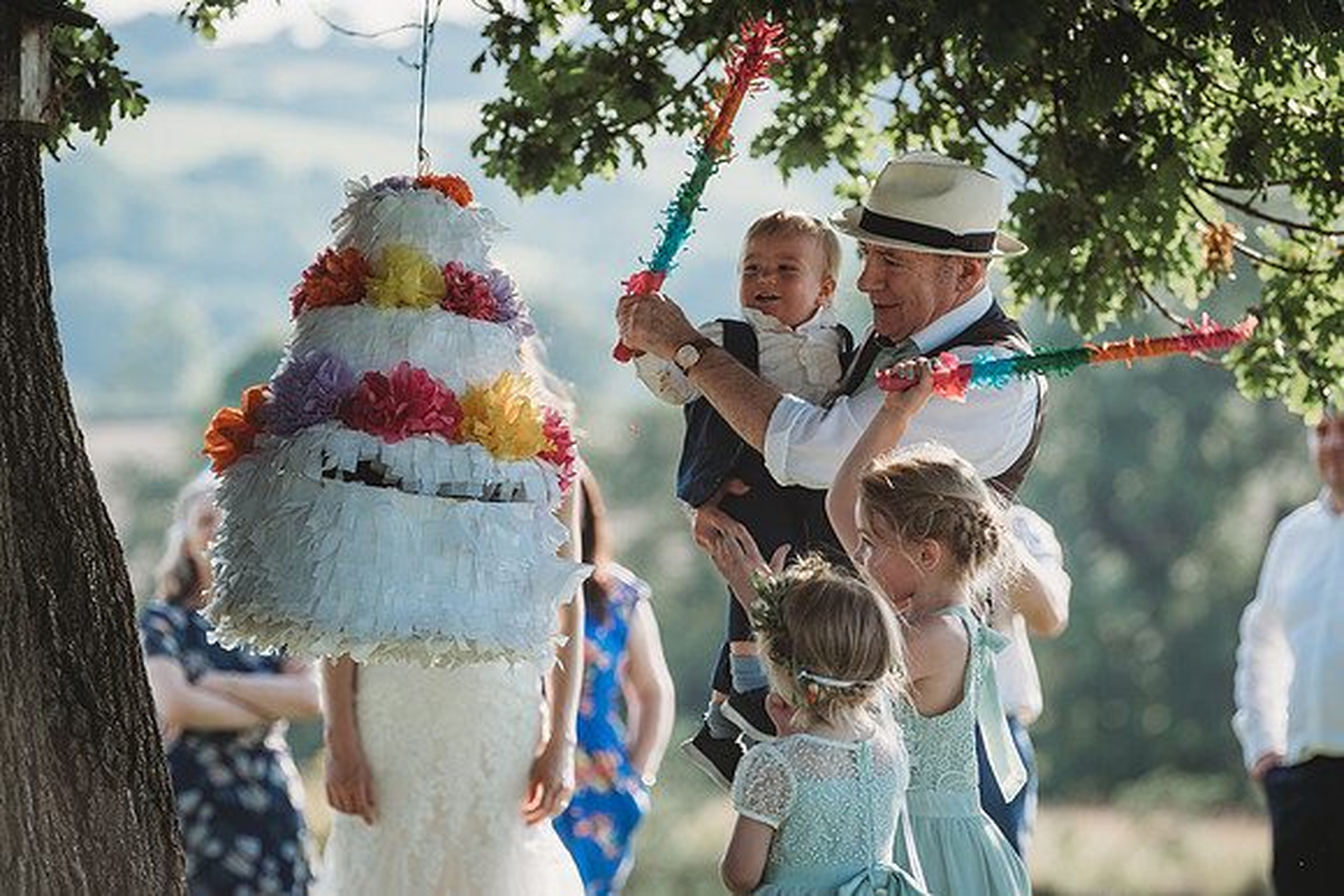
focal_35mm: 203
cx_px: 672
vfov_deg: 6.8
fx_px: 7568
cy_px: 448
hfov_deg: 10.1
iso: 100
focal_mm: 135
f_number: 2.8
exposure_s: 1/640
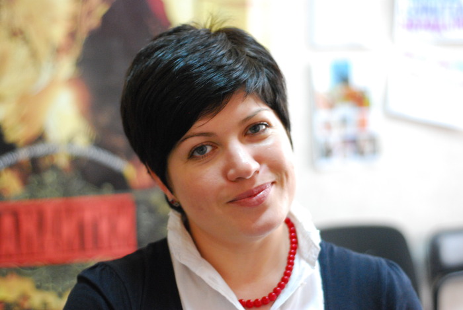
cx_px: 232
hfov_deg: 27.0
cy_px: 155
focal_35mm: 75
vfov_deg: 18.2
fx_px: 966
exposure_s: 1/100
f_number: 2.2
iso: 1600
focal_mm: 50
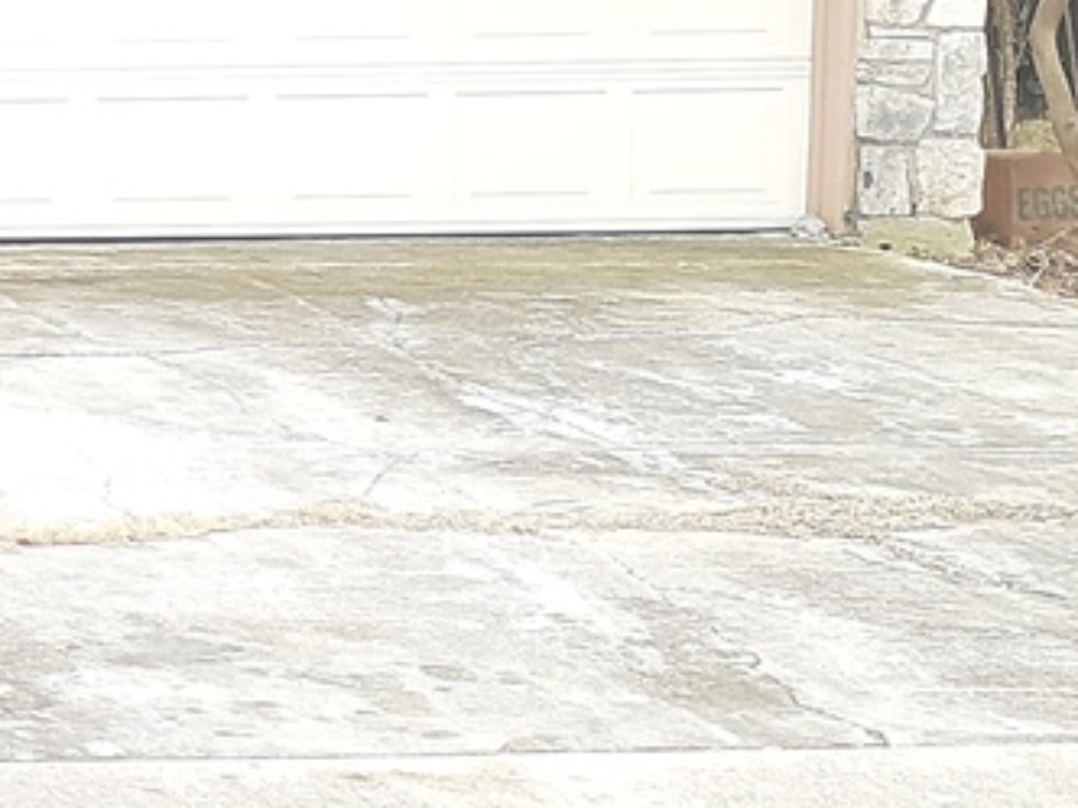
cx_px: -958
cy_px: 88
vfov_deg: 12.6
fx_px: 3644
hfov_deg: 14.5
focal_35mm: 117
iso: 40
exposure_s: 1/123
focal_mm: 3.6
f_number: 1.9
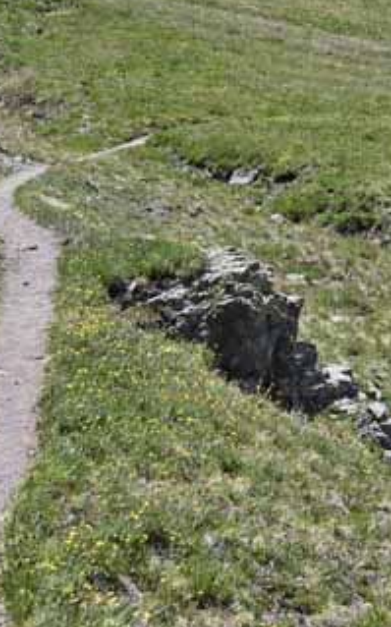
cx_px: 475
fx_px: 1178
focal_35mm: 69
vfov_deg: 29.3
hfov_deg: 17.9
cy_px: 154
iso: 64
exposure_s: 1/400
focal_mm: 27
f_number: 6.3
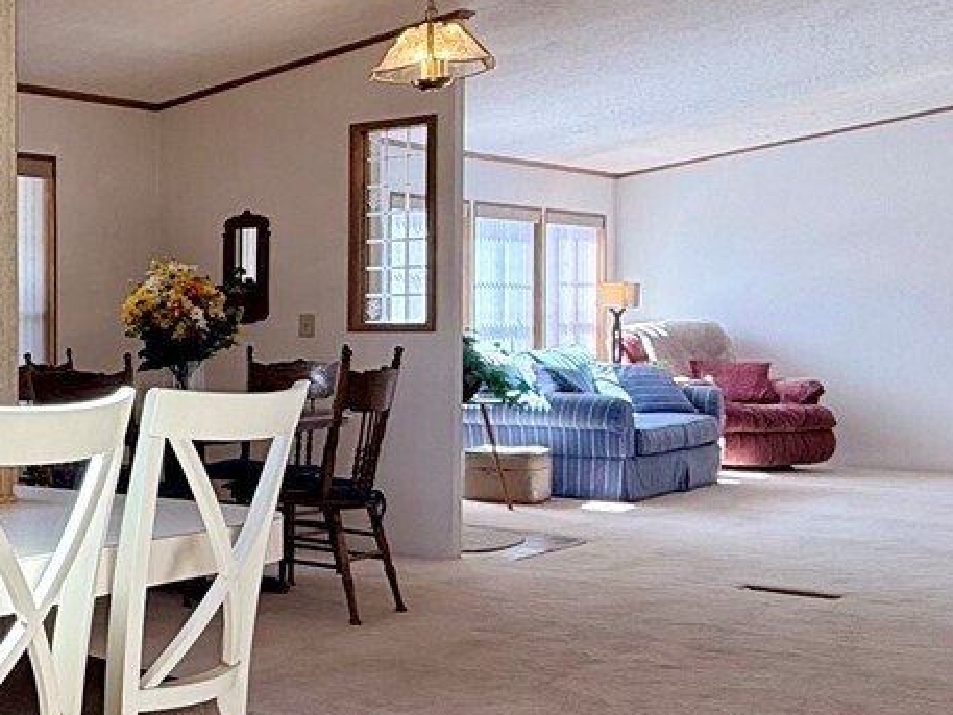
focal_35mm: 49
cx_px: -505
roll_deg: +0.8
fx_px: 1349
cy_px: 363
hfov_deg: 26.7
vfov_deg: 29.7
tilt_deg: -1.1
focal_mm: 2.22
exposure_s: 1/115
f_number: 2.2
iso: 64
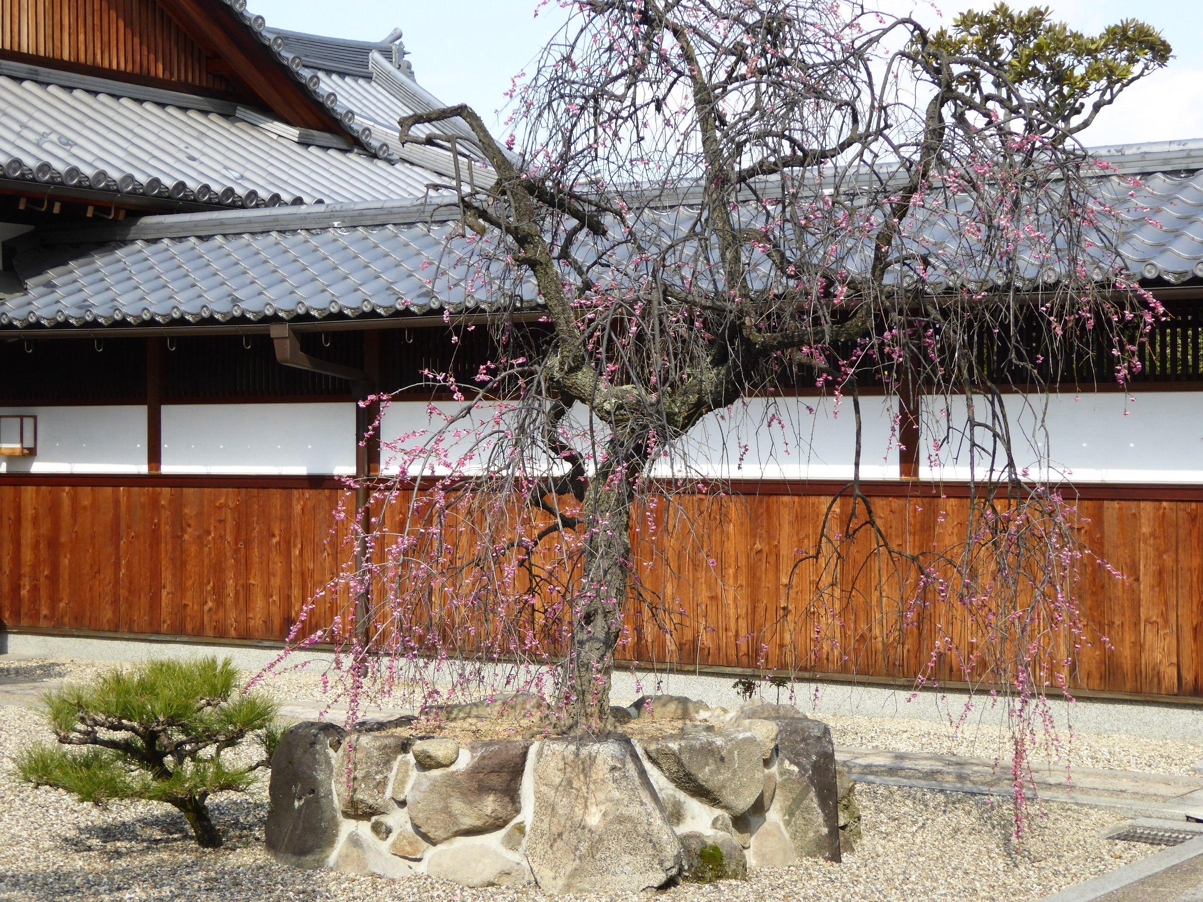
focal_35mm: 69
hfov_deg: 28.2
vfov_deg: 21.3
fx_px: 2398
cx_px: 602
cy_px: 451
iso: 100
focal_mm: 11.7
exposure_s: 1/320
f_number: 4.4
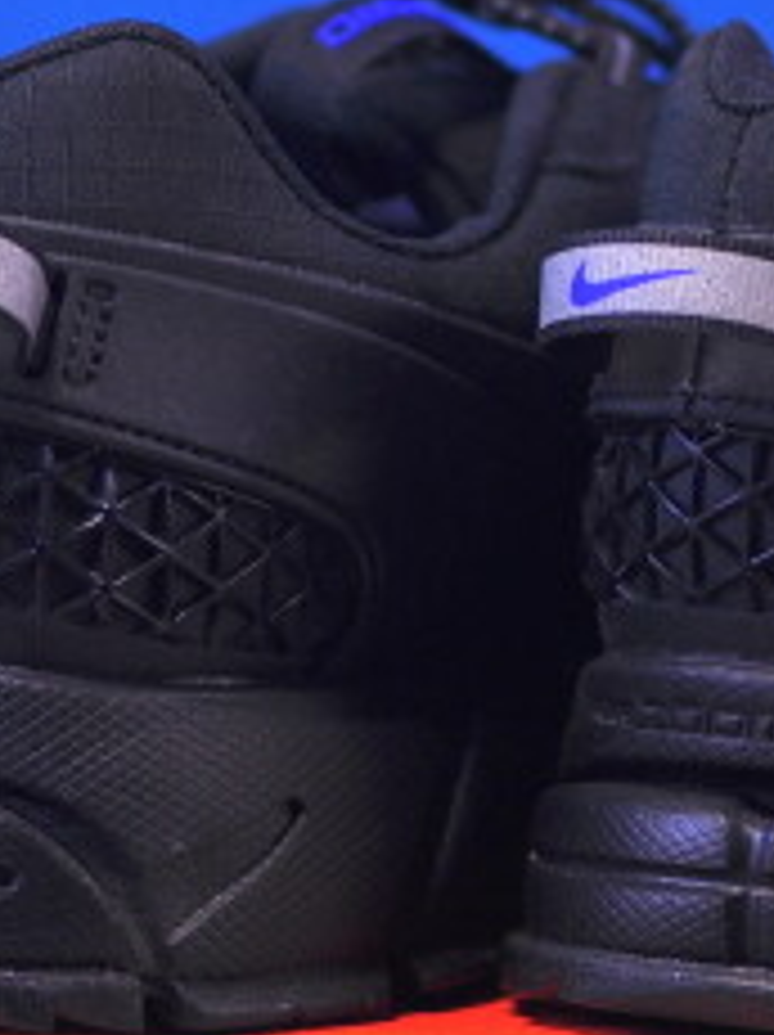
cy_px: 56
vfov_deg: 7.9
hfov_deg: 5.9
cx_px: 846
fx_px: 7497
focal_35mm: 251
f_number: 2.5
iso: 250
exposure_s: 1/320
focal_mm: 50
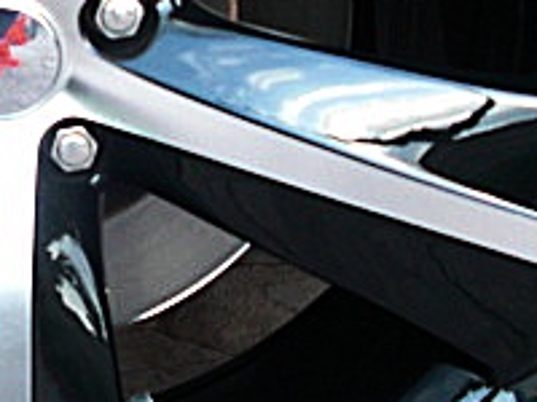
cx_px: -3
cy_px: 67
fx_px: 1784
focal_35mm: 115
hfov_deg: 16.7
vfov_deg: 12.8
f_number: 2.8
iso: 200
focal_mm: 6.3
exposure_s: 1/100
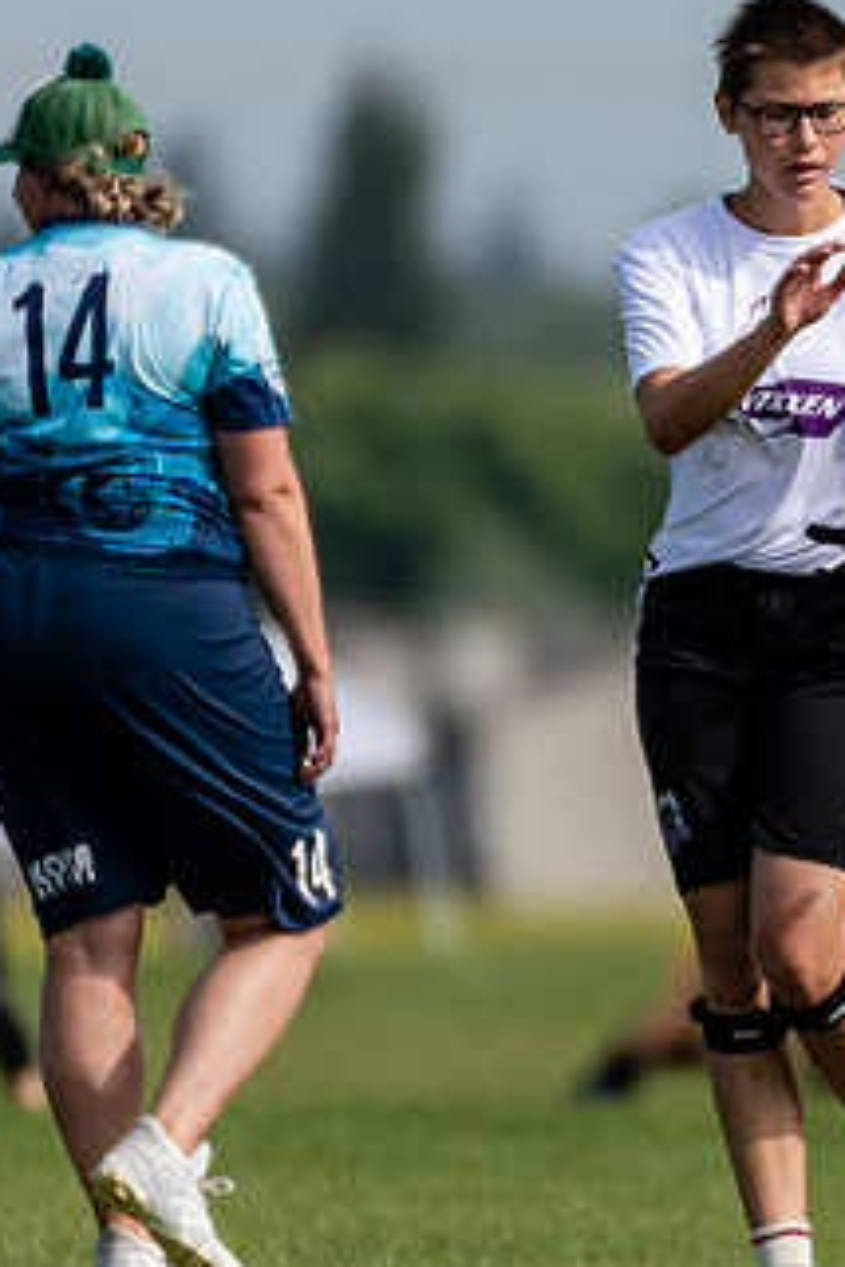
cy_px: 598
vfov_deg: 1.2
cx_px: 888
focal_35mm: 1695
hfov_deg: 0.8
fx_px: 59673
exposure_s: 1/1250
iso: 100
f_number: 4
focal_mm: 400
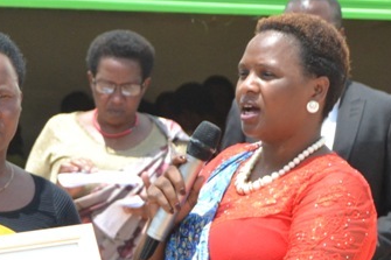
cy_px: 361
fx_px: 2236
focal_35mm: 206
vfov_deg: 6.6
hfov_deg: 9.9
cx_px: -9
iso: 1600
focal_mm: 46
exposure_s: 1/2500
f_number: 5.6
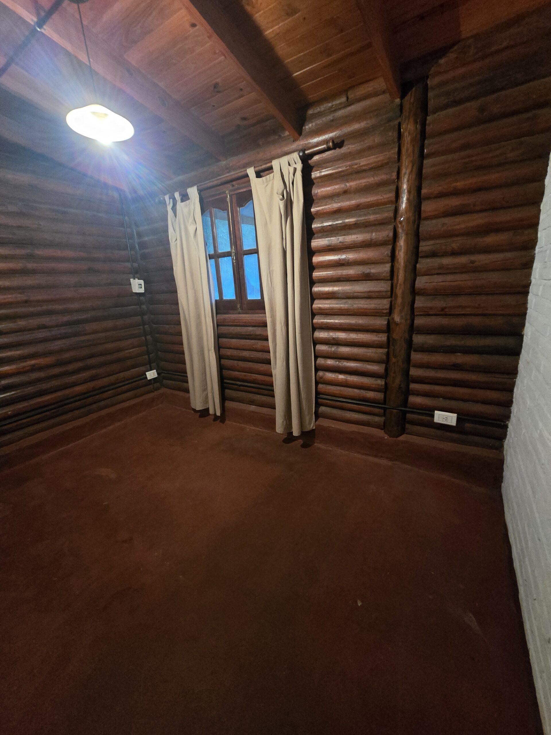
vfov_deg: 106.2
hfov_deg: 89.9
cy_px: 368
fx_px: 276
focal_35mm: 13
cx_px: 276
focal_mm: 2.2
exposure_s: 1/33
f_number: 2.2
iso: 1600
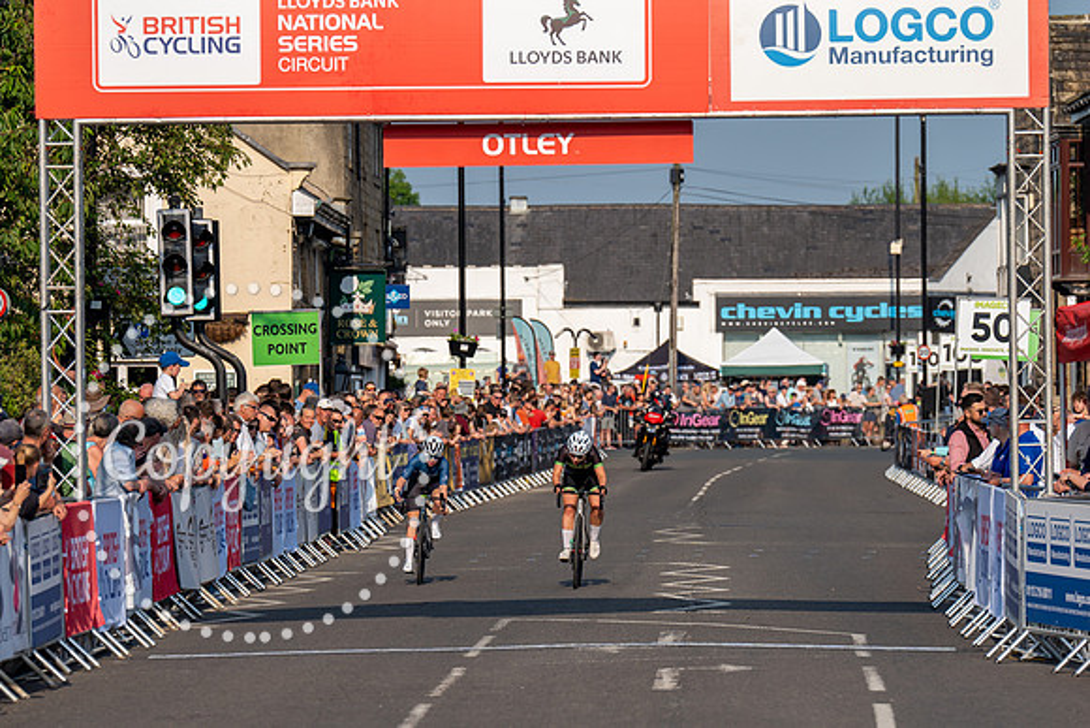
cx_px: 526
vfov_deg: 5.6
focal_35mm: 244
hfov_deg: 8.5
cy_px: 468
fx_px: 7377
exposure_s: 1/1000
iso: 160
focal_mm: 188
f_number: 5
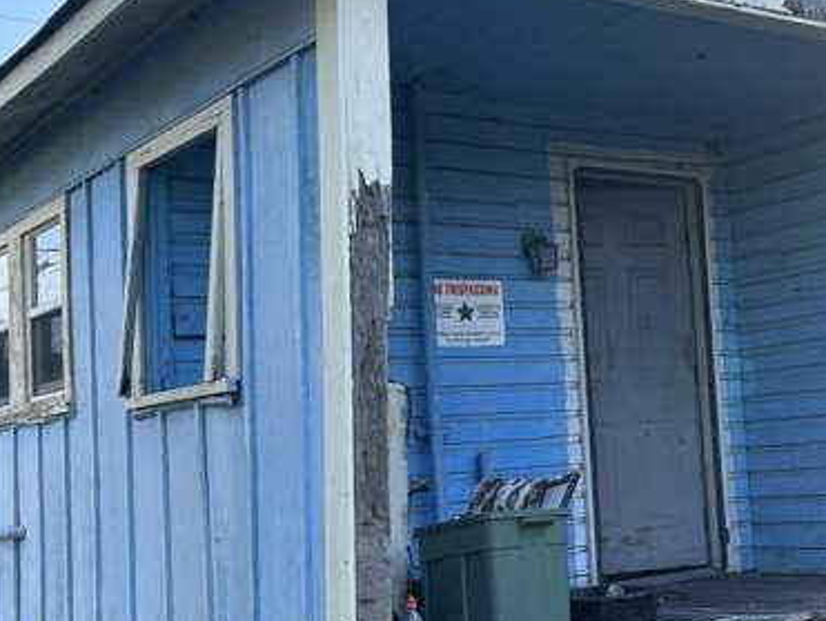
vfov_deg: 26.1
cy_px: 321
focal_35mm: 56
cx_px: 657
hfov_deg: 33.4
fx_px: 1338
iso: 50
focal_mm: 5.7
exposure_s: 1/1000
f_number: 1.5
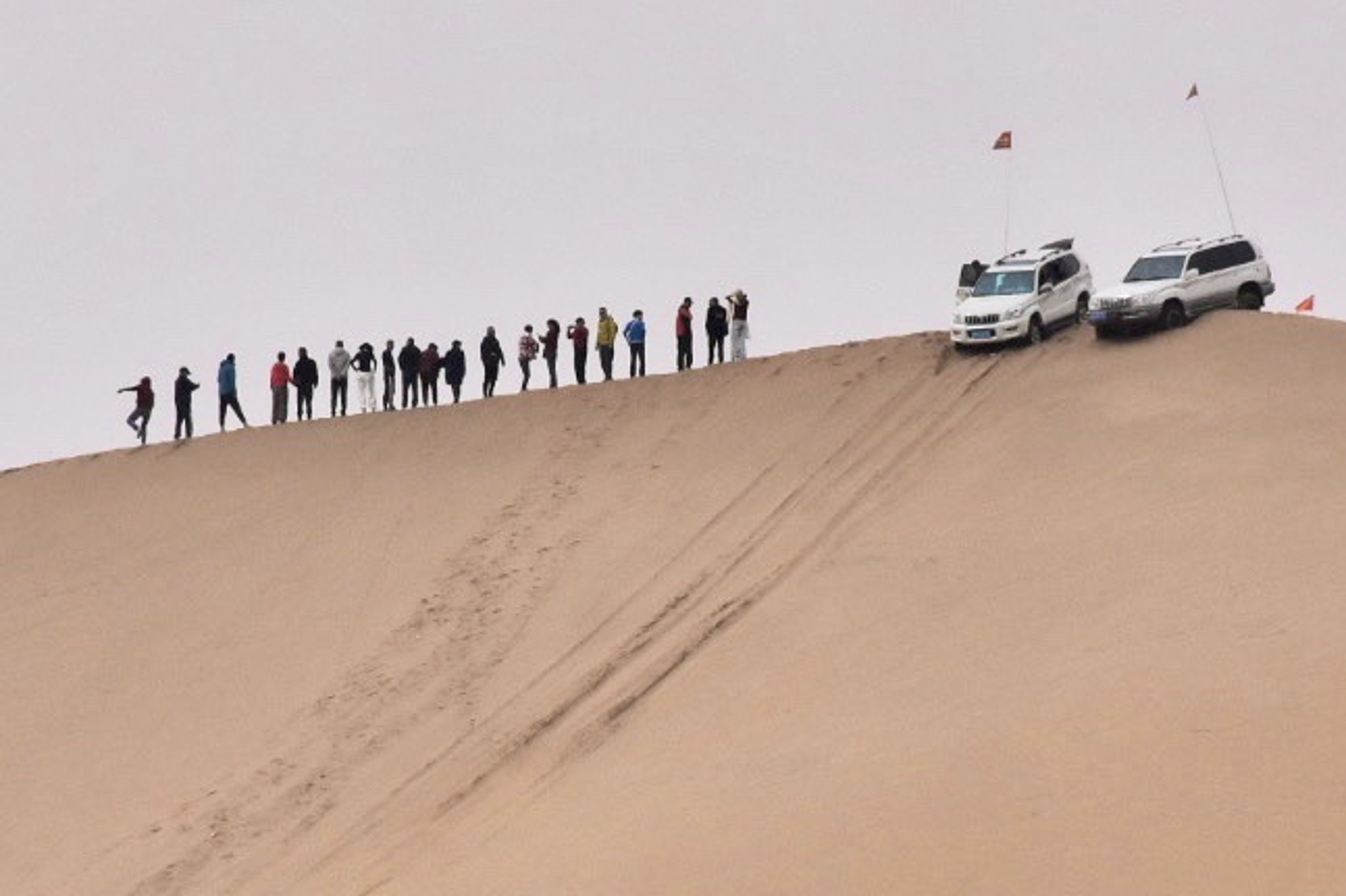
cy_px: 505
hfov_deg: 3.9
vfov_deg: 2.6
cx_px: 720
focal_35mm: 526
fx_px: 19660
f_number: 8
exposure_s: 1/8000
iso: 1250
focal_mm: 140
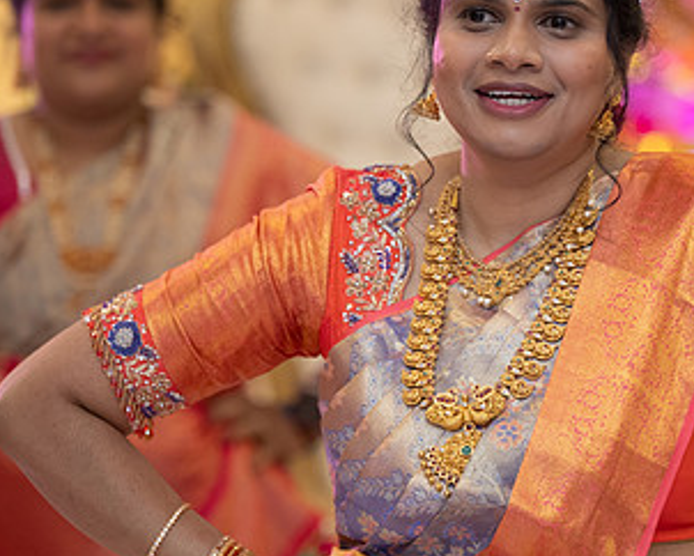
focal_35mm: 279
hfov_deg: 6.9
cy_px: 256
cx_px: 646
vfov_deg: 5.6
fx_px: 5734
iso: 1000
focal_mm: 155
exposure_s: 1/160
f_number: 3.5
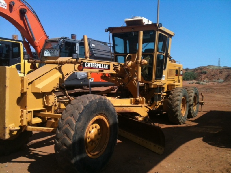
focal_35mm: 35
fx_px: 234
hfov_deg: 52.6
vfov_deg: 40.7
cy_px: 86
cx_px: 116
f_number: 2.8
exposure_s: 1/1502
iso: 64
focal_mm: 3.85
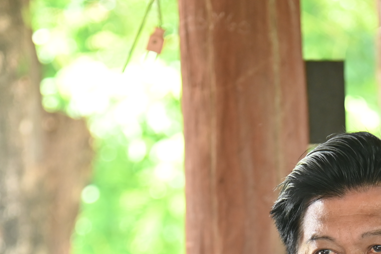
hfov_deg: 6.0
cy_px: 355
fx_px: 3638
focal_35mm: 344
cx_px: 356
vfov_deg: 4.0
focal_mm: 120
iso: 800
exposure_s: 1/125
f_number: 4
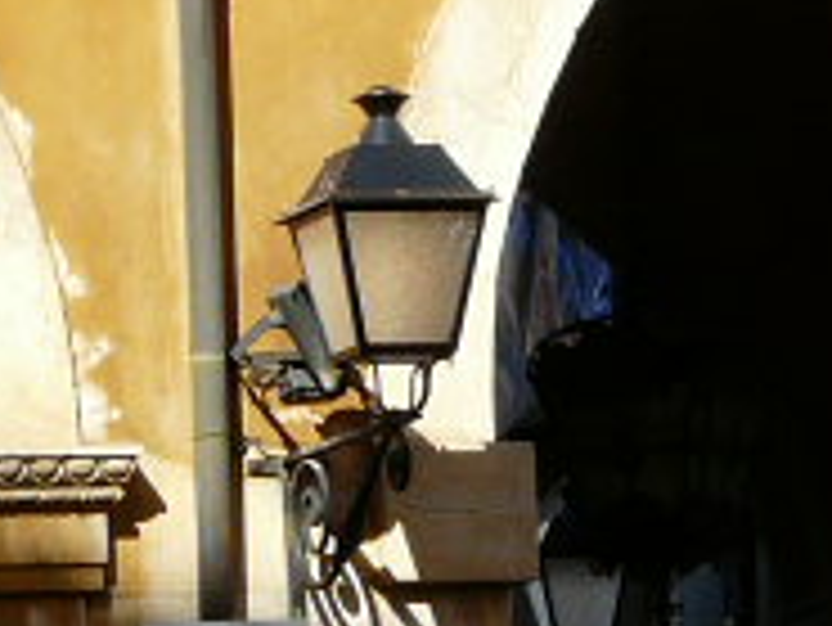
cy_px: 599
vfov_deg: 4.3
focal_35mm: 343
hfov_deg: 5.7
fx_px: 8249
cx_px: -324
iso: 100
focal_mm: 10.2
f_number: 5.6
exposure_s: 1/320
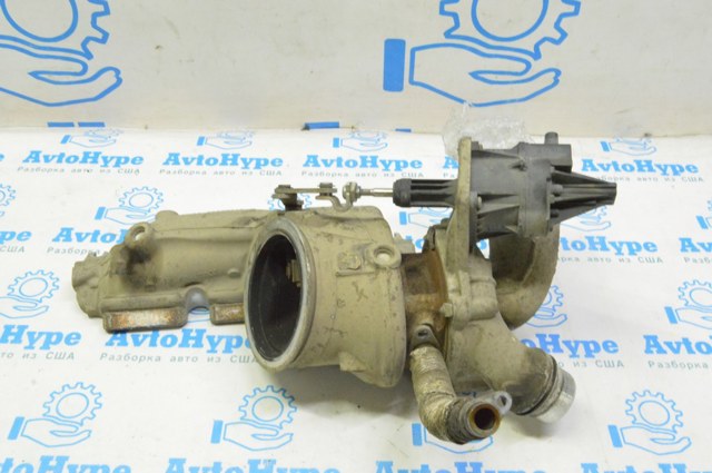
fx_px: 770
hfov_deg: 49.6
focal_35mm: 39
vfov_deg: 34.1
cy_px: 236
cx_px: 356
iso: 6400
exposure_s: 1/20
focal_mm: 26
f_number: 20
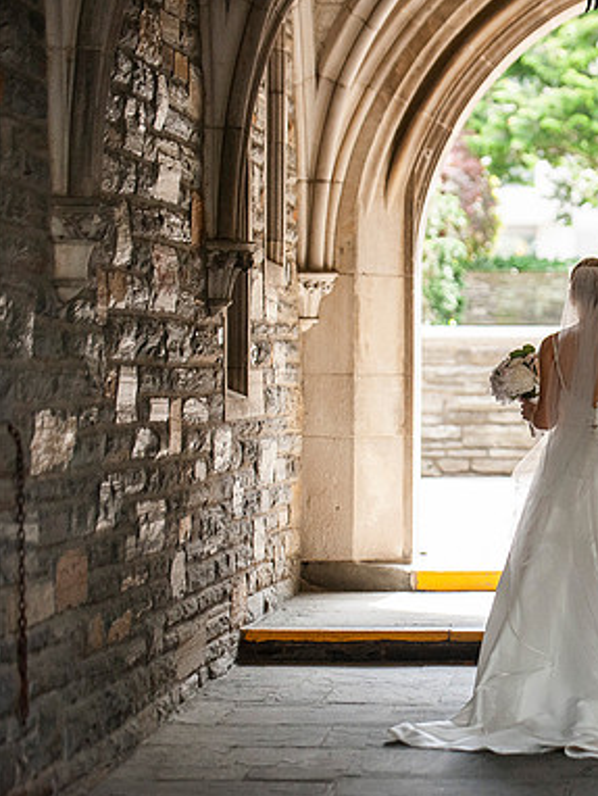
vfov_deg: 12.8
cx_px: 569
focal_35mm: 154
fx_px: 3543
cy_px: 398
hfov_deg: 9.6
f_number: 2.8
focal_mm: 102
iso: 1600
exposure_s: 1/2000
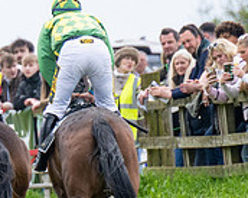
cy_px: 160
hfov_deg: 1.2
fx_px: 12083
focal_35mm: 1649
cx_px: -195
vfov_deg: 0.9
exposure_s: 1/2500
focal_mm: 280
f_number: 4
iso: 400
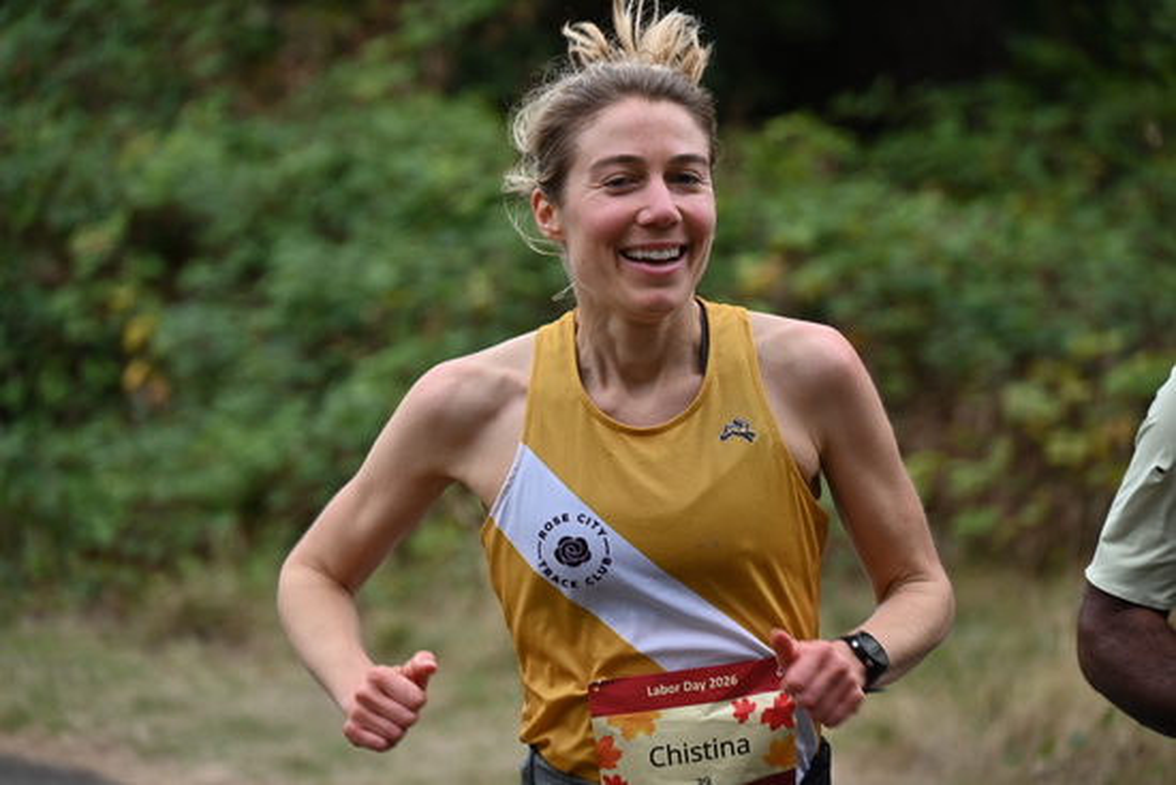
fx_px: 6535
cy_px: 392
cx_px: 588
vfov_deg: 6.9
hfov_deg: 10.3
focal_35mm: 200
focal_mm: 200
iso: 400
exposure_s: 1/500
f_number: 6.3
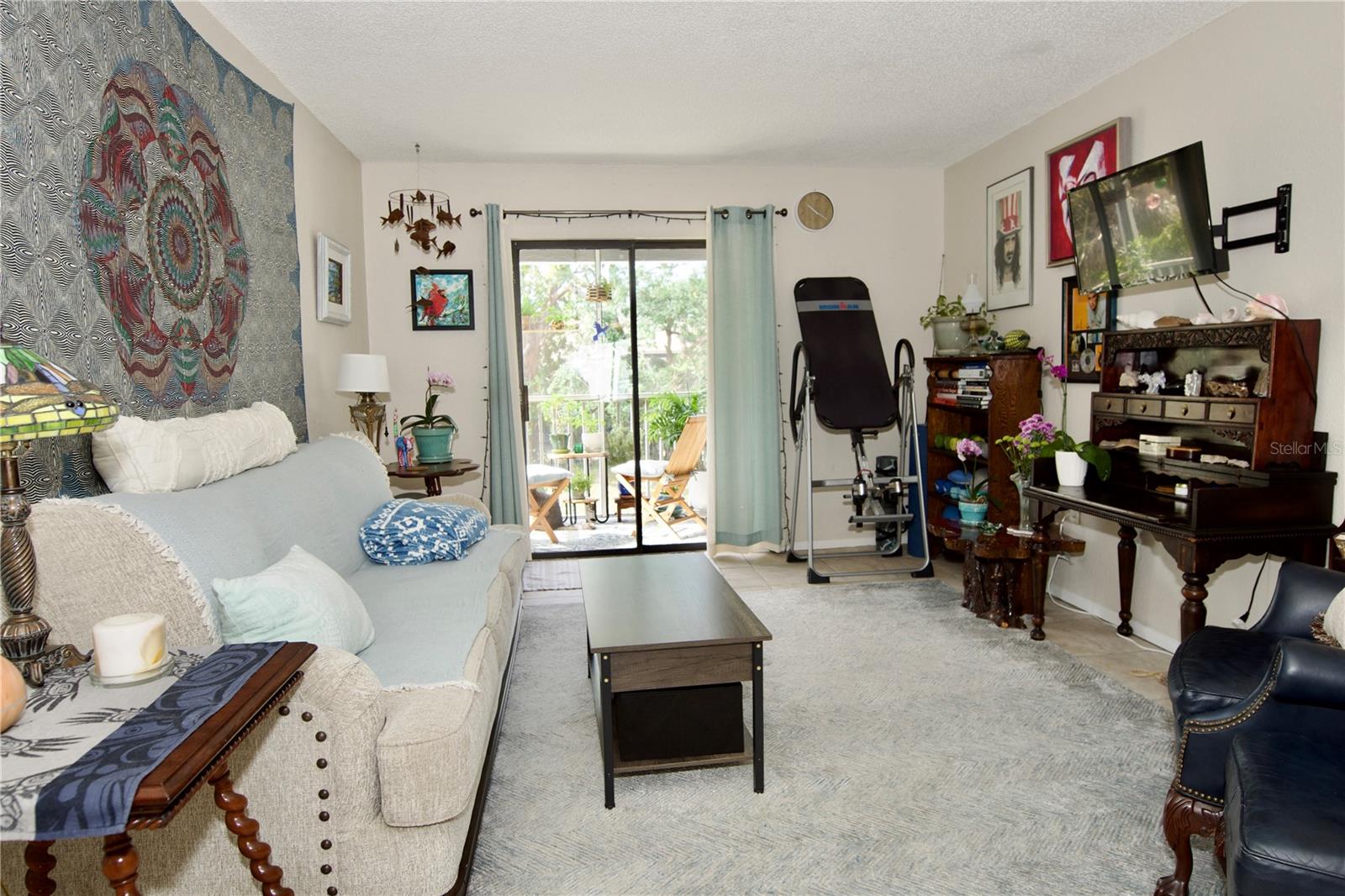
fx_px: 784
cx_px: 672
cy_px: 448
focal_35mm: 21
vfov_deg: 59.5
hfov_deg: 81.2
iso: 250
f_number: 4
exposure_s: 1/60
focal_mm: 14
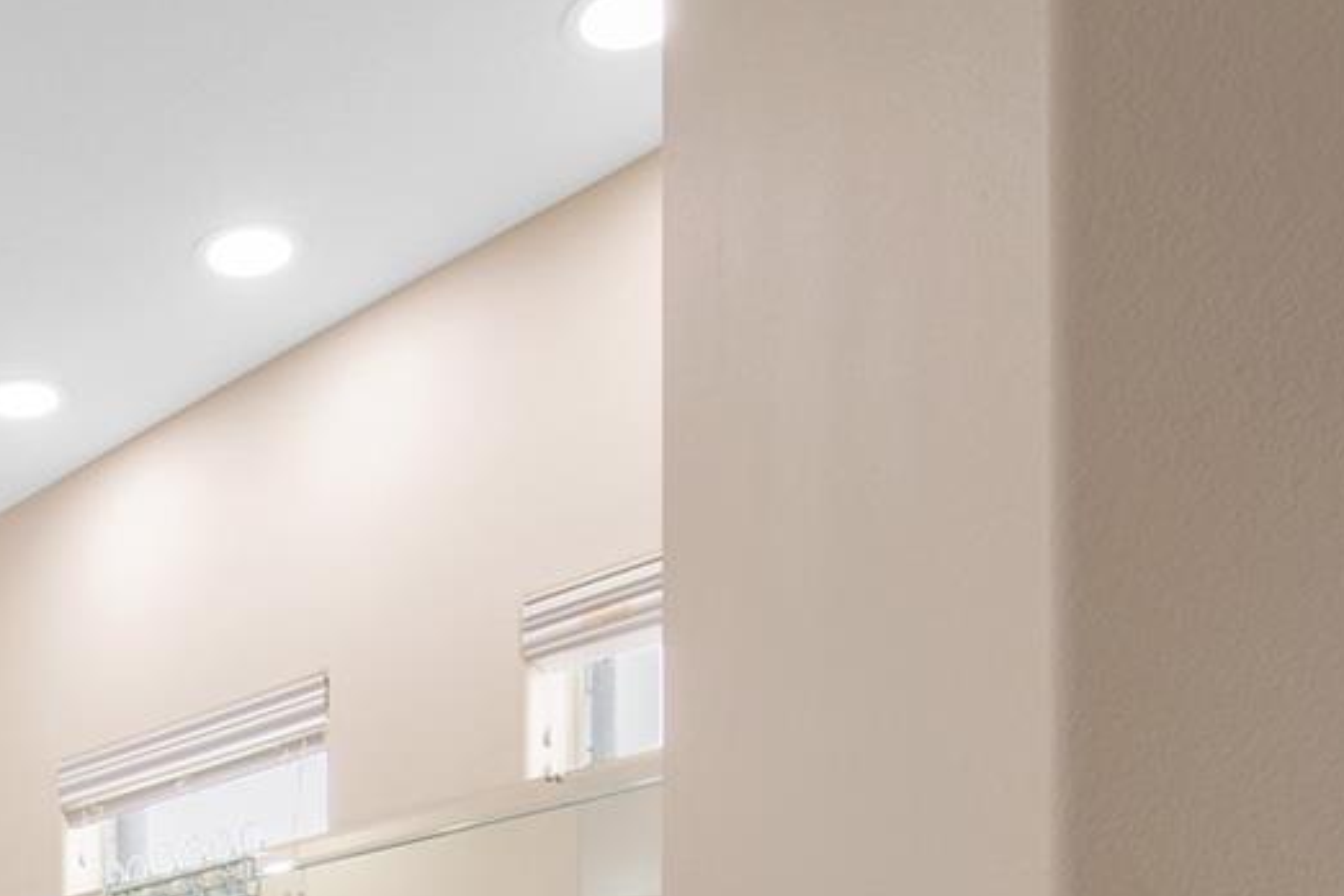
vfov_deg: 24.5
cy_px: 1238
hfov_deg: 37.2
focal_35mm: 46
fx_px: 1717
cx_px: -62
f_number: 4.5
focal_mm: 10
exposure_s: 1/20
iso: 100
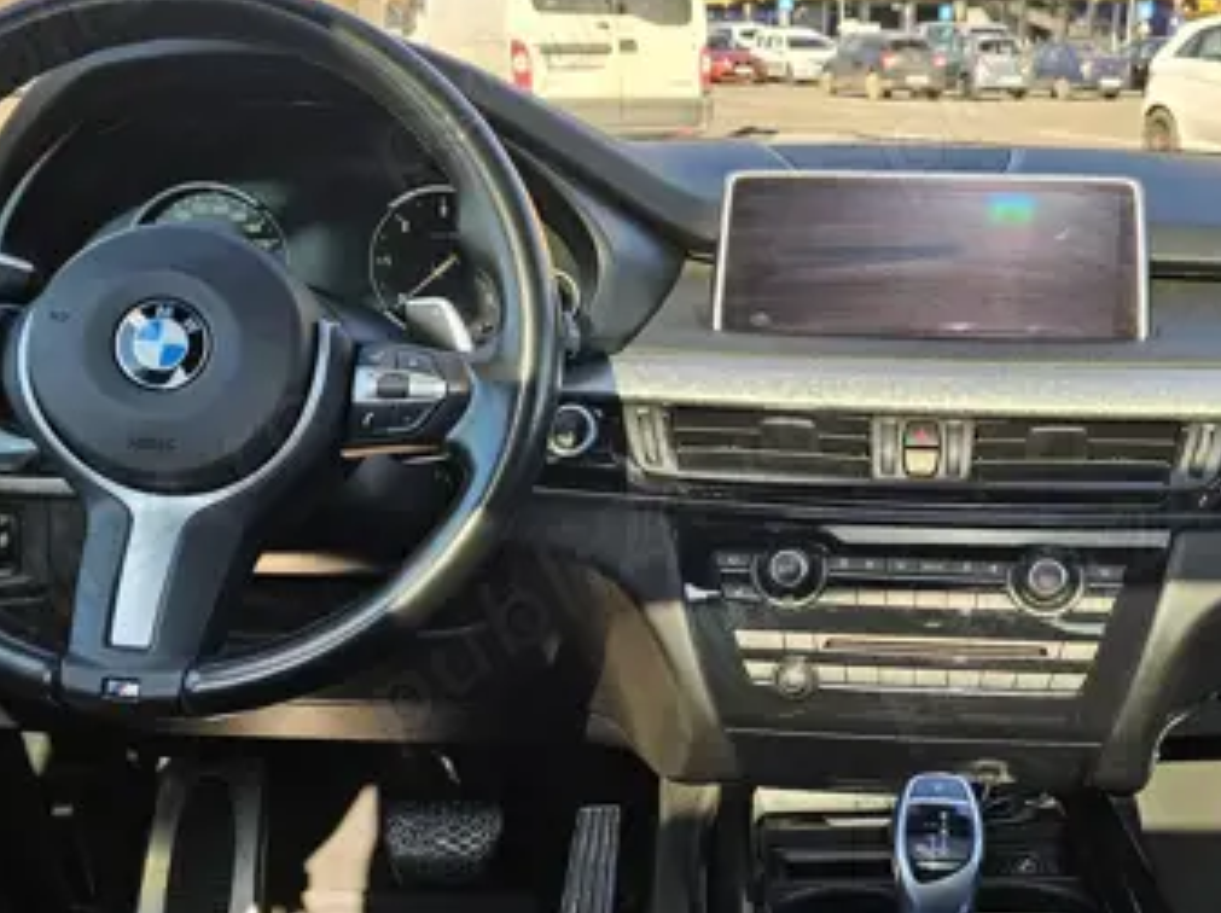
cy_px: 601
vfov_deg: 34.8
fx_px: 1445
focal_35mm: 41
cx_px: 851
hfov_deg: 44.9
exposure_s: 1/180
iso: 32
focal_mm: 6.3
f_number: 1.7
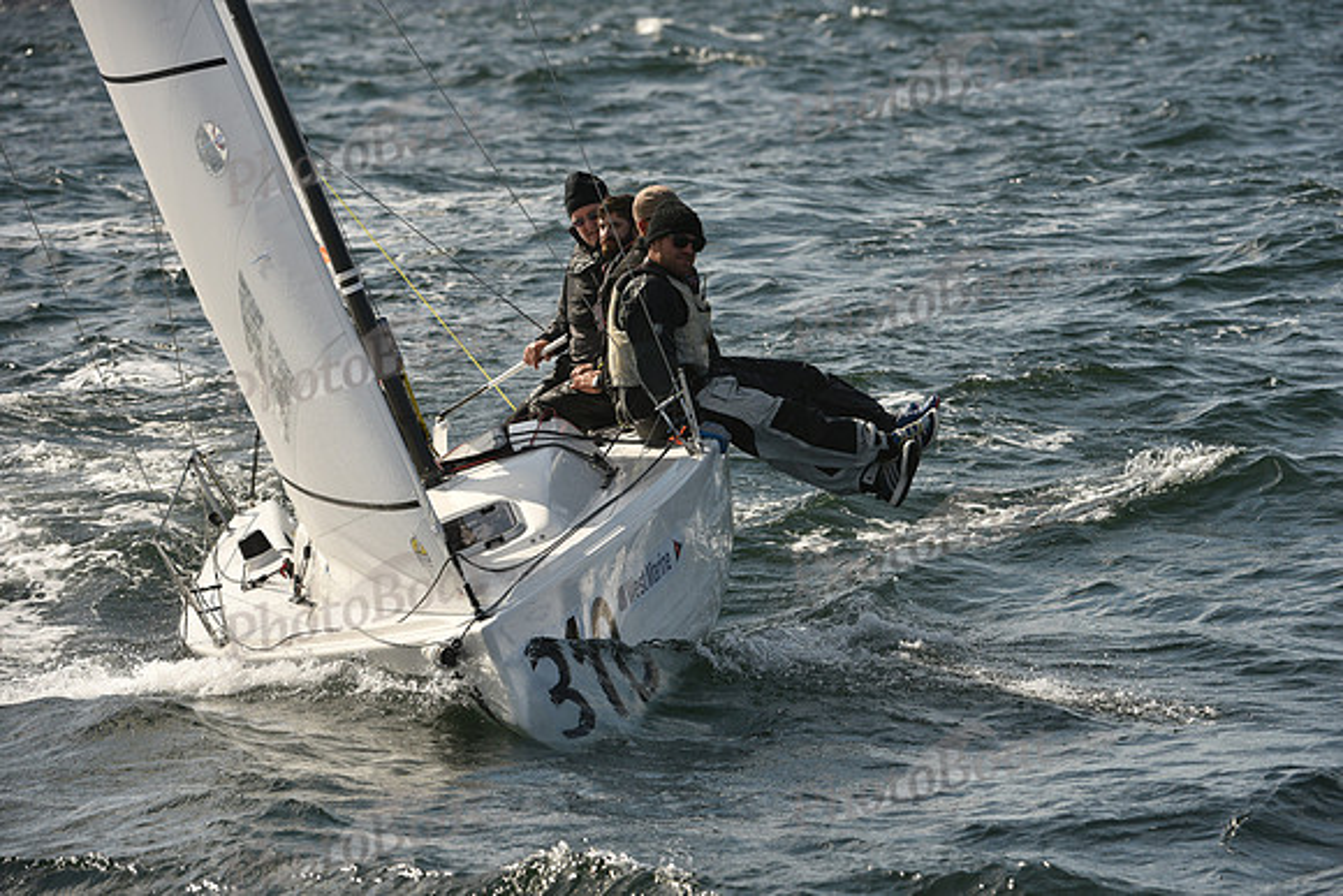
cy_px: 448
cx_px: 672
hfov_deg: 8.2
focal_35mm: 250
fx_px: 9328
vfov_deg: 5.5
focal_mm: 250
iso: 320
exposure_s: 1/1600
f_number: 8
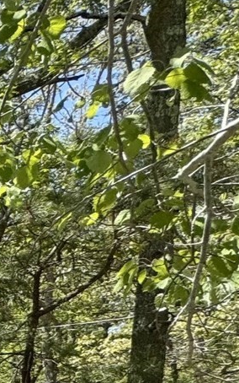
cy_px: 466
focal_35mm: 67
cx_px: -564
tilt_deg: -2.6
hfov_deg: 10.1
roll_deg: -1.0
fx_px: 698
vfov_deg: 26.9
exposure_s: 1/771
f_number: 2.2
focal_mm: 2.22
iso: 40
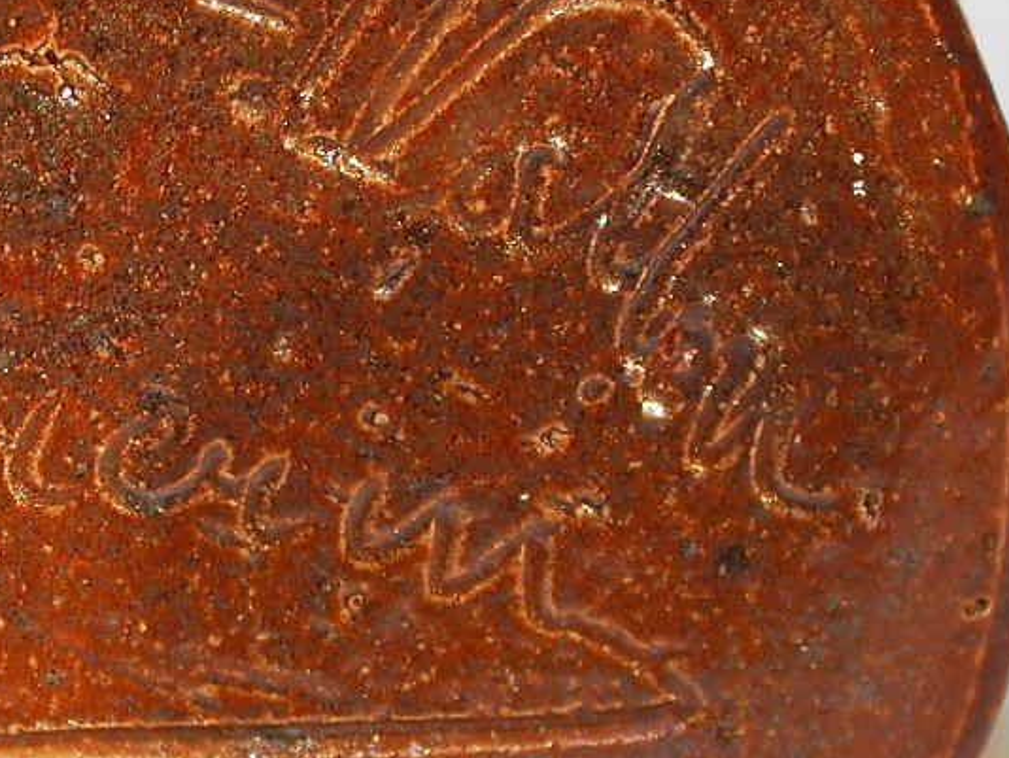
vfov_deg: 8.2
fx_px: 5307
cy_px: 340
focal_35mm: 182
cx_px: 83
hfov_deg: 10.8
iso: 105
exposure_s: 1/4.1
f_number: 3.5
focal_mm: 16.9
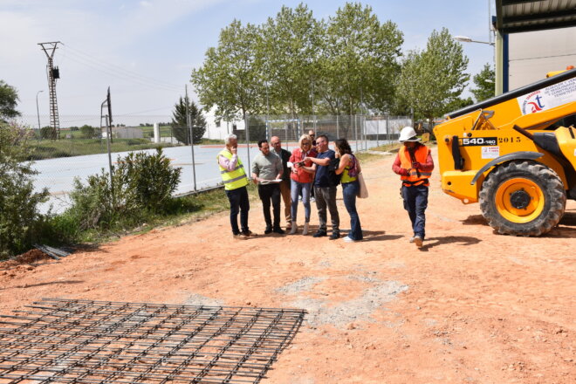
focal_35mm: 34
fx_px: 552
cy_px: 192
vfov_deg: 38.4
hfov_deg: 55.1
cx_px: 288
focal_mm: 23
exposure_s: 1/400
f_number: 10
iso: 200
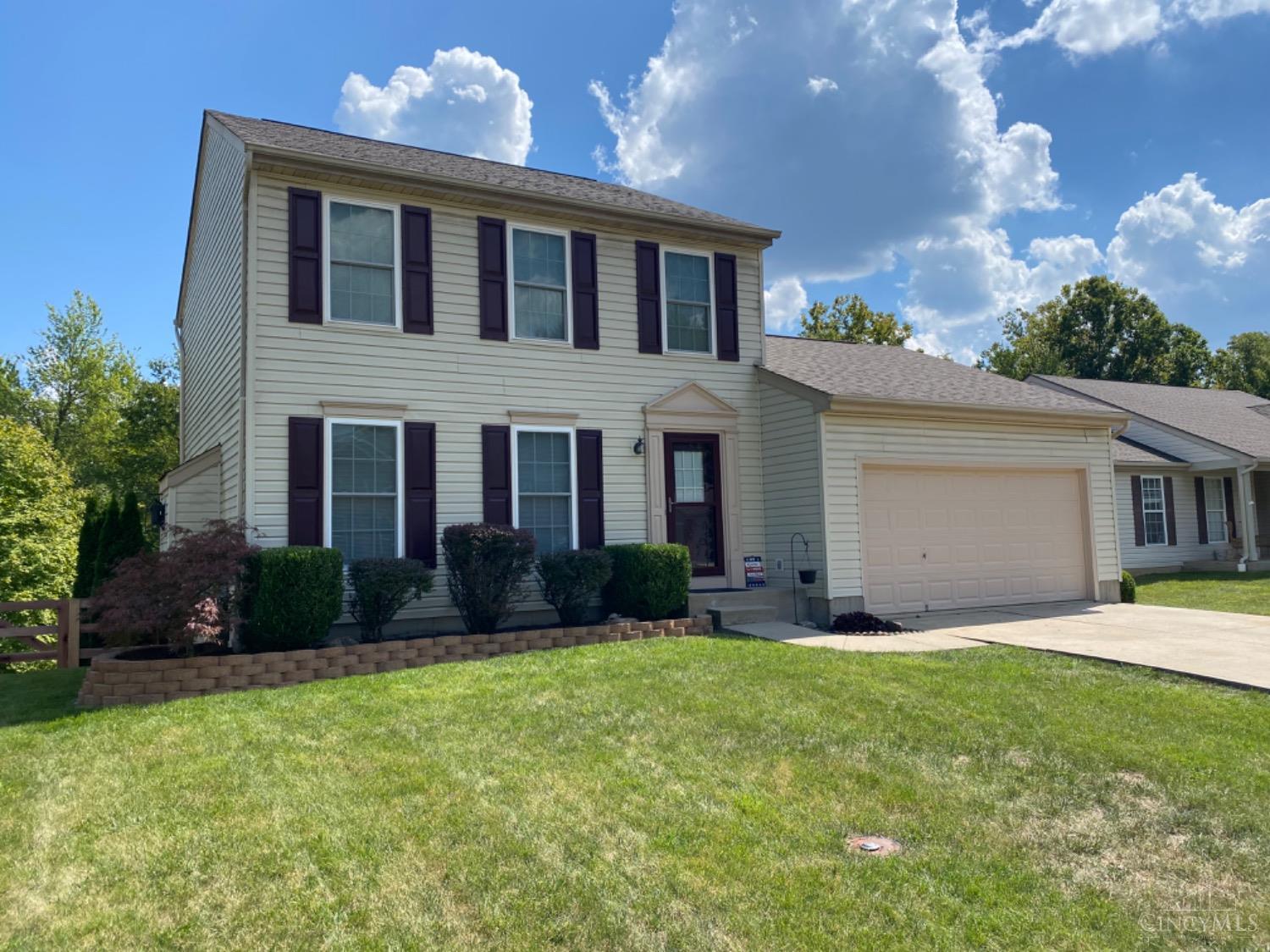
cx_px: 635
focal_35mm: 26
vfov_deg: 53.1
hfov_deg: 67.3
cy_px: 476
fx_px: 954
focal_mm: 4.25
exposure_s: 1/2625
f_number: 1.8
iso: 32
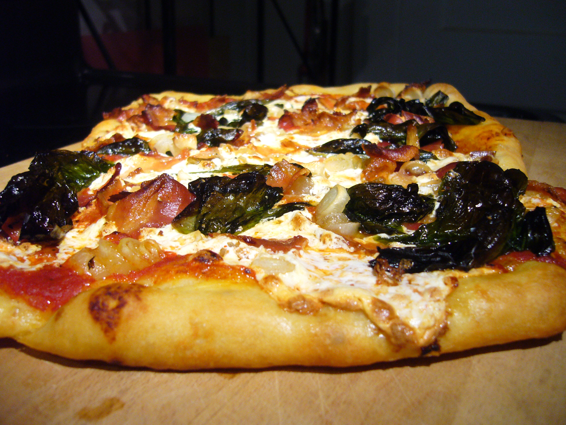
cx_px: 283
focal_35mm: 35
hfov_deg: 52.6
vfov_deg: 40.7
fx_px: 572
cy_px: 212
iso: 200
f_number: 2.8
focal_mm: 5.8
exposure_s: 1/15
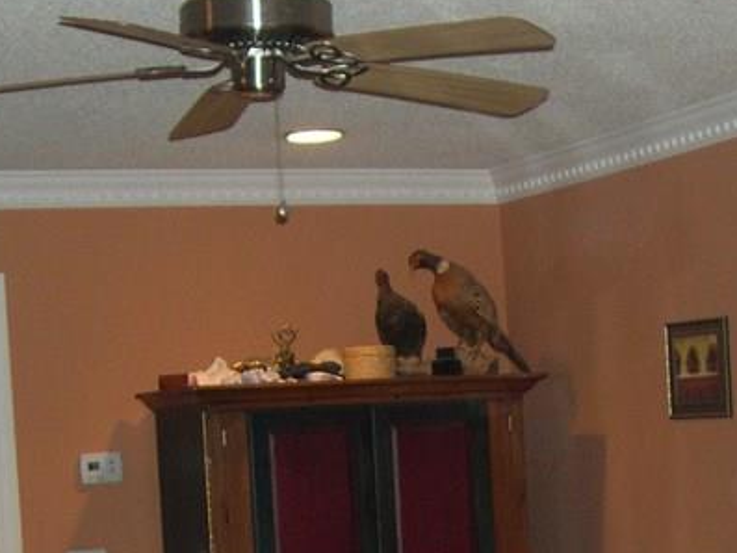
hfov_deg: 19.9
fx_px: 2087
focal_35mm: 98
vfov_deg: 14.6
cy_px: 687
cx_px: 509
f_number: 2.8
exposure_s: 1/60
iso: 244
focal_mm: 8
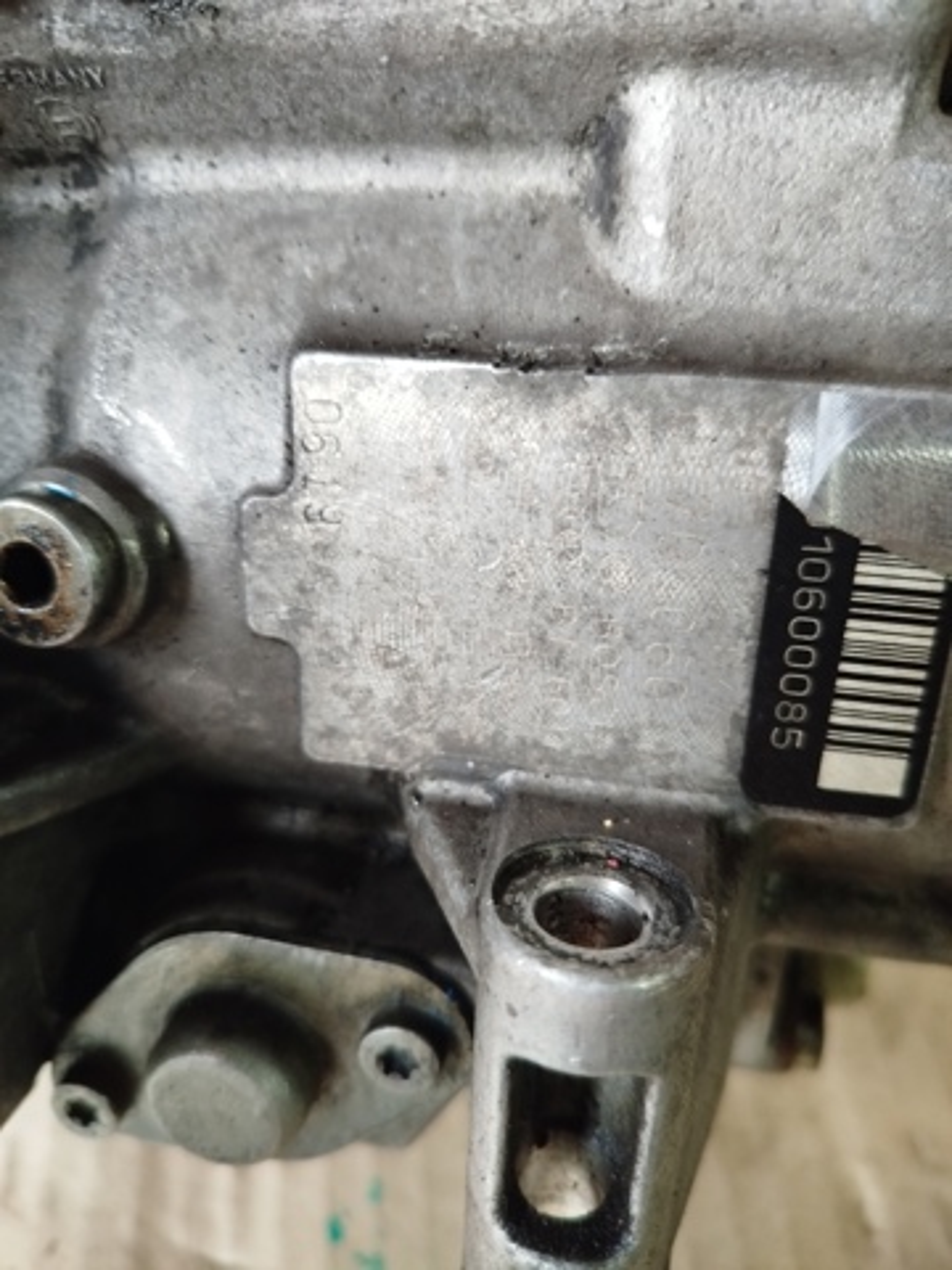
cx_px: 476
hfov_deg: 56.8
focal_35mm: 24
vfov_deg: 71.6
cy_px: 635
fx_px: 880
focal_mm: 5.31
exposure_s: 1/33
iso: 800
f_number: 1.7
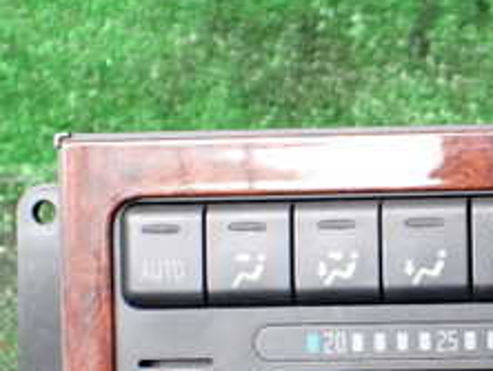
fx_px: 1155
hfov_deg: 22.4
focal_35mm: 81
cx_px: 577
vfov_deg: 18.2
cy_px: 260
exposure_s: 1/100
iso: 800
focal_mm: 5.4
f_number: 2.3
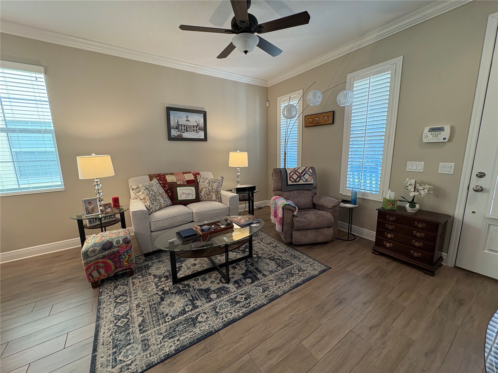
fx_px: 201
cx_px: 249
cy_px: 186
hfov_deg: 102.1
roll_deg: +1.3
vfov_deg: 85.7
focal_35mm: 14
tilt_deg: -10.1
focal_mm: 2.22
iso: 200
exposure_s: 1/60
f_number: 2.2
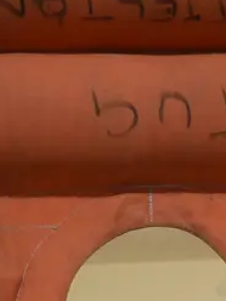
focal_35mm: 124
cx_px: 177
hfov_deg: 11.9
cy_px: 421
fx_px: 1079
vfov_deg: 15.0
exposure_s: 1/60
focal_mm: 15
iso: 640
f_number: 3.6
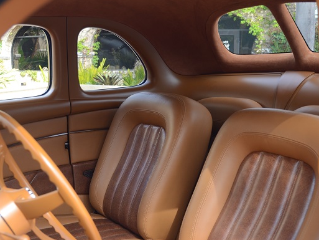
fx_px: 433
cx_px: 184
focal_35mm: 47
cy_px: 142
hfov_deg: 40.3
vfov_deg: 30.8
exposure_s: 1/60
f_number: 4
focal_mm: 20
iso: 200
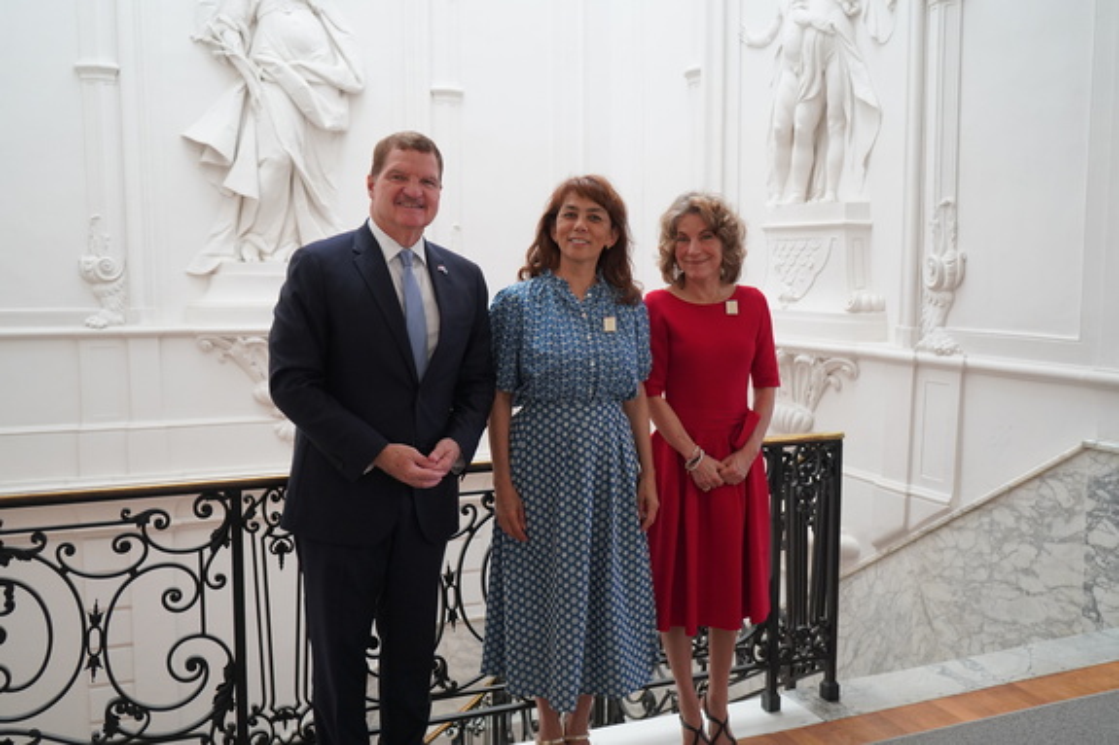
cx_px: 560
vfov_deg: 39.9
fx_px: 1025
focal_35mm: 33
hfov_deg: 57.2
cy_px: 372
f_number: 4
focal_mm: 33
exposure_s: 1/160
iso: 2500
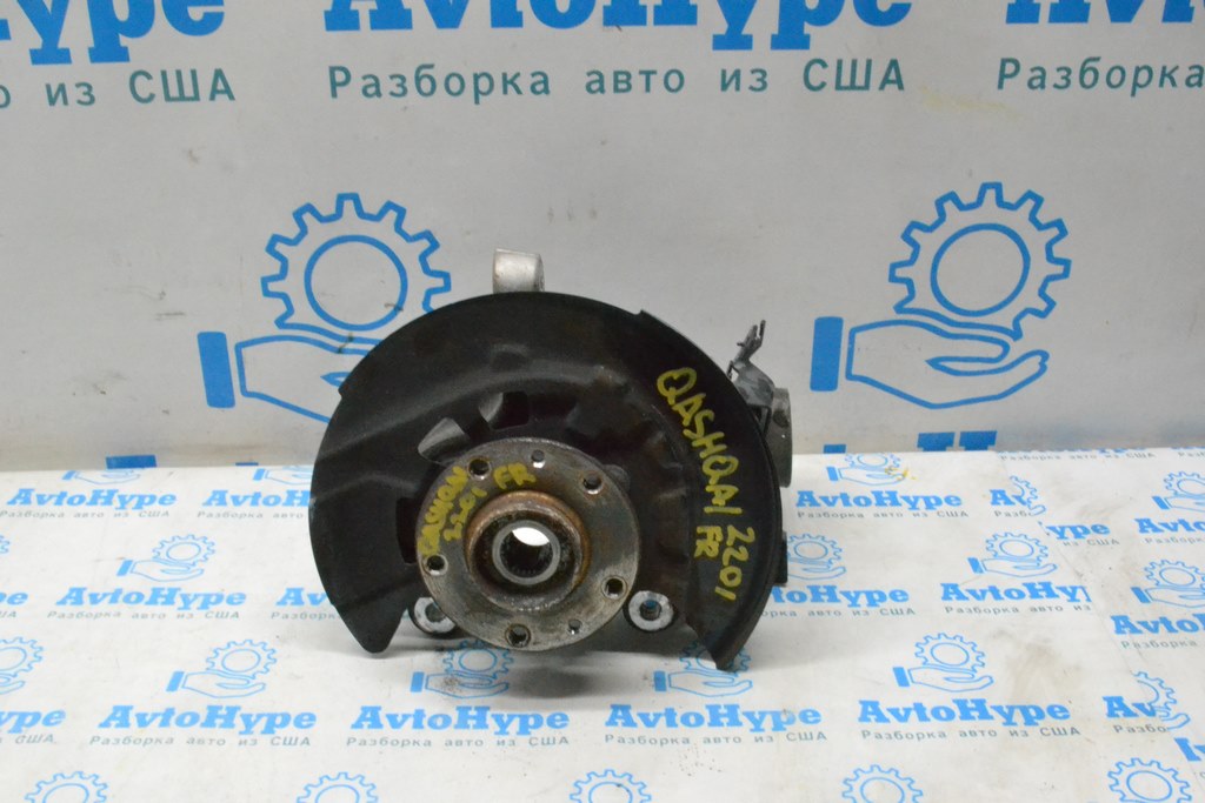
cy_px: 402
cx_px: 602
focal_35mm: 39
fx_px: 1306
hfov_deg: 49.5
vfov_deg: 34.2
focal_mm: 26
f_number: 18
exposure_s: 1/50
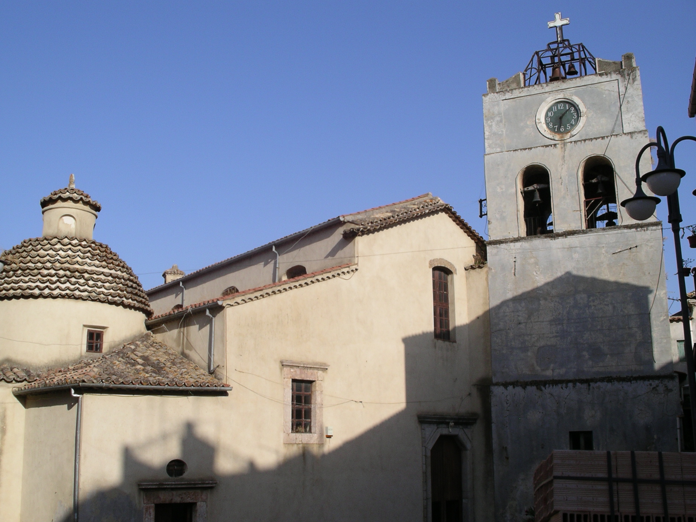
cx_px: 319
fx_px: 824
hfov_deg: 45.7
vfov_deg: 35.1
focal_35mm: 41
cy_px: 266
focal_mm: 7.8
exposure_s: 1/400
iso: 64
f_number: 5.6
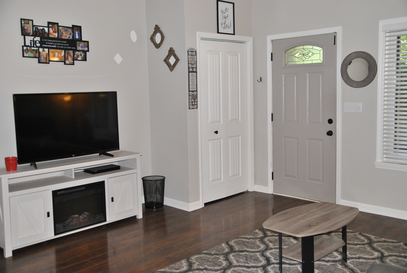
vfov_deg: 37.0
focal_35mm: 36
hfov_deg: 53.1
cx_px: 204
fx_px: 408
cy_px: 136
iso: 400
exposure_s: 1/200
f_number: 4.5
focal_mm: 24
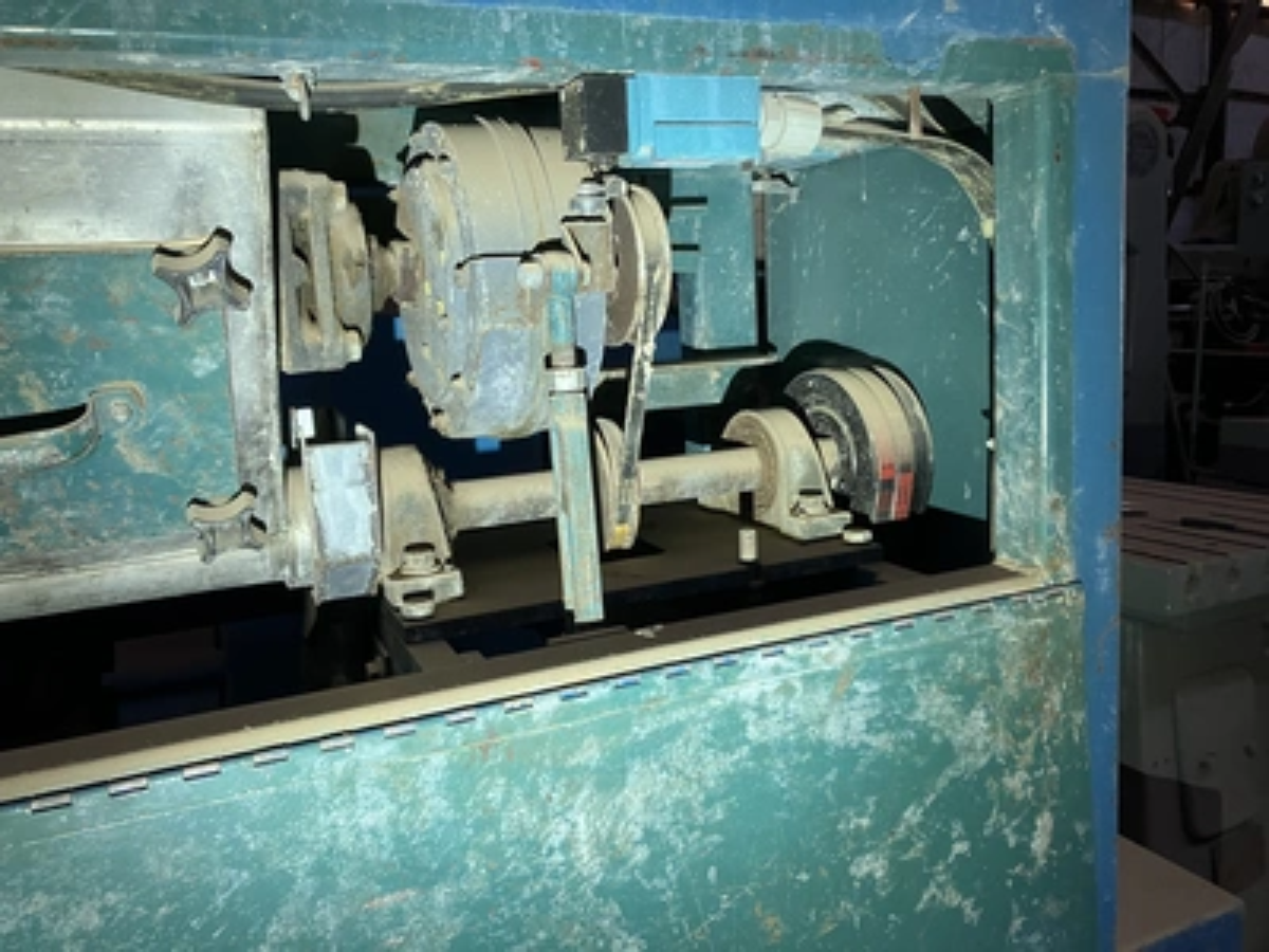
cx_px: 634
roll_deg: +0.0
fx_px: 1026
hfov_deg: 63.4
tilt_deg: -6.4
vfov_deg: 49.7
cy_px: 476
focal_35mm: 28
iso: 125
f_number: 1.8
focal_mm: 3.99
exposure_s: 1/60
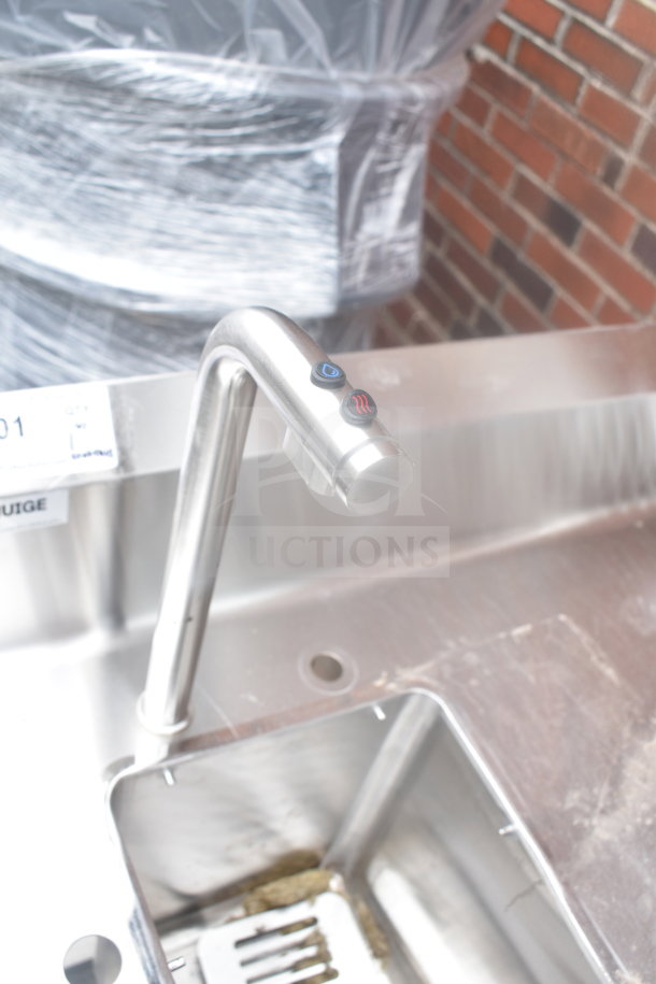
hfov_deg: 38.4
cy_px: 492
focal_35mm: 34
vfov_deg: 55.1
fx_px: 943
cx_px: 328
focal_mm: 23
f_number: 5
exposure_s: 1/100
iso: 200
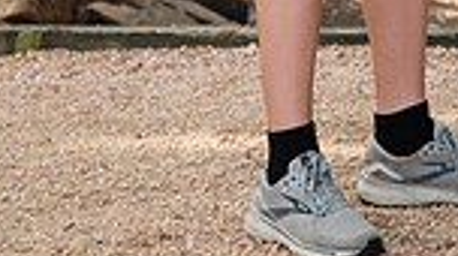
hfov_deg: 12.5
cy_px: -337
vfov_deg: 6.7
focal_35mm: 171
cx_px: 413
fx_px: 2074
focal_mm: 55
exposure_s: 1/500
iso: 400
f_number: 4.5
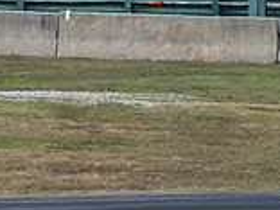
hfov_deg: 0.9
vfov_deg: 0.7
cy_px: 320
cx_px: 196
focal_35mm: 2233
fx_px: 18062
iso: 400
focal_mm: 300
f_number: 11
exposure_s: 1/320
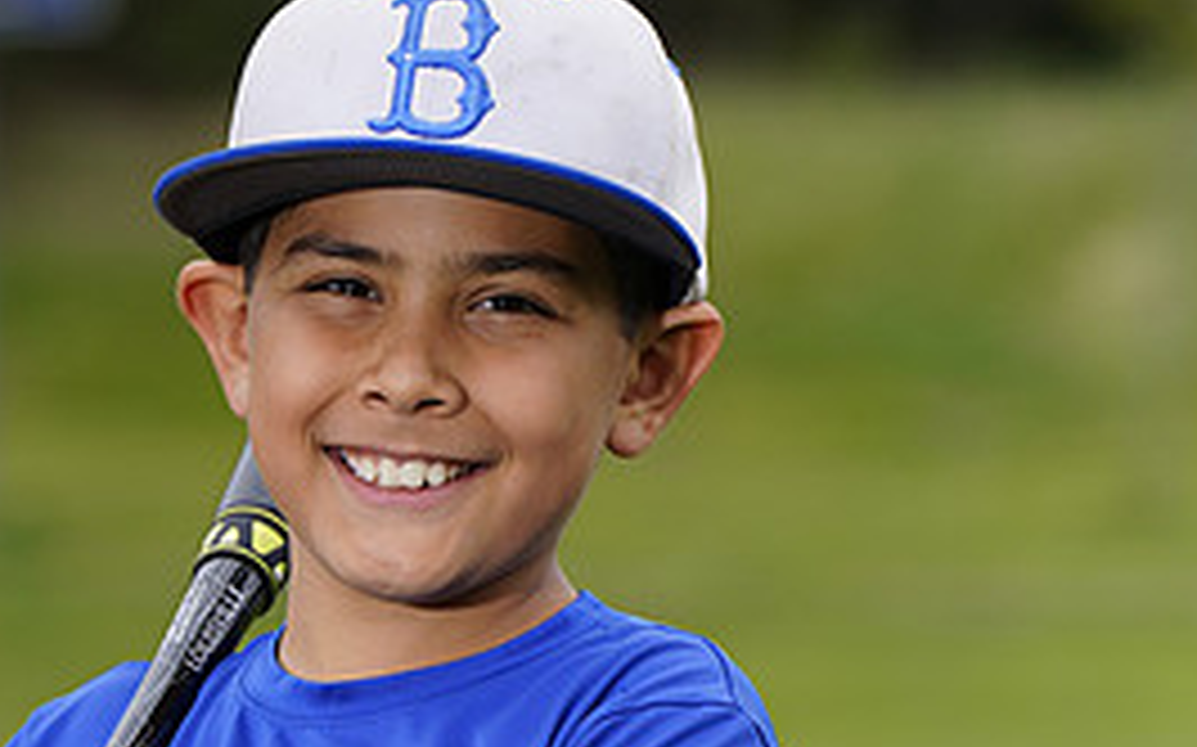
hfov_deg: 4.7
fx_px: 14511
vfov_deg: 2.9
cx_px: 349
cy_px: 958
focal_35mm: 445
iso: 100
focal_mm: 200
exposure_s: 1/250
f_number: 6.3
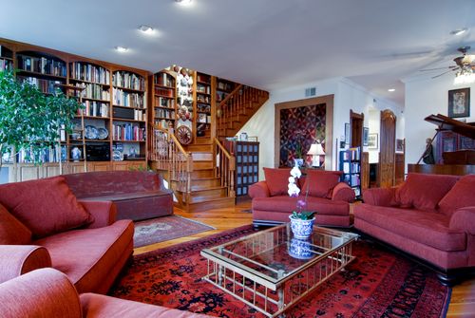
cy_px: 159
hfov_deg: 89.9
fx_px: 238
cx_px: 238
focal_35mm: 18
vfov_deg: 67.6
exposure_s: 1/1.25
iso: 200
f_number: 8
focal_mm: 12
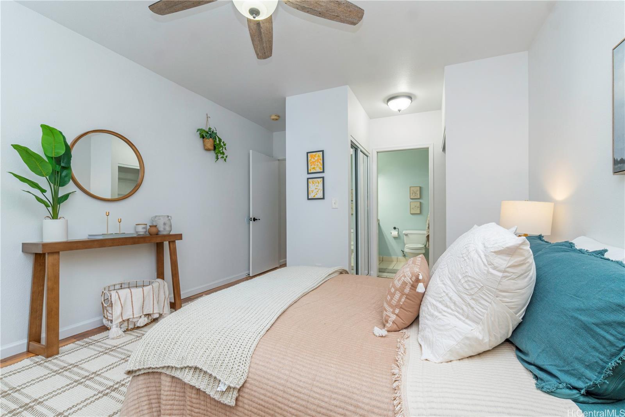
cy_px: 208
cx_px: 312
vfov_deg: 77.3
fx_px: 260
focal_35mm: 15
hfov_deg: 100.4
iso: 100
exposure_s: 1/20
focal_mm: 10
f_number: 8
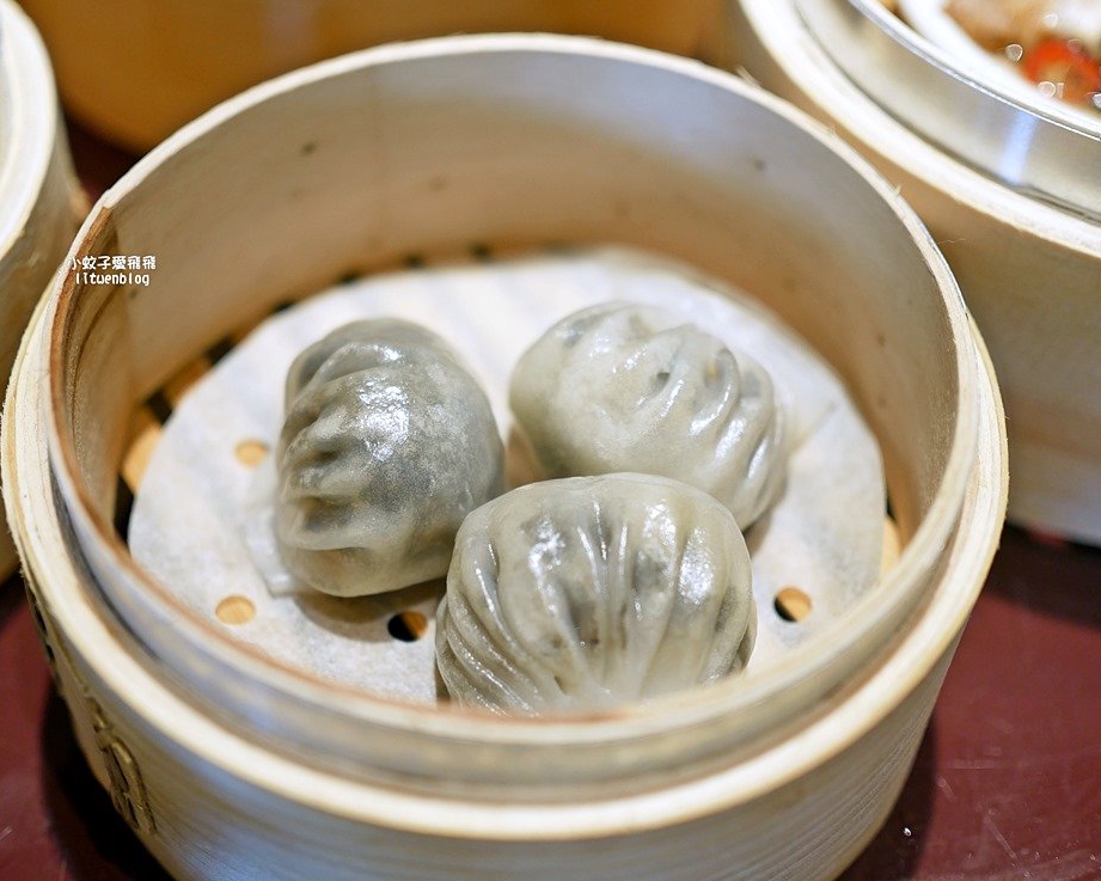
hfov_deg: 35.3
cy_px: 439
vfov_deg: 28.6
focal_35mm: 53
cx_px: 520
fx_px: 1727
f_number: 1.8
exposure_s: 1/100
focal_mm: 25
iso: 200
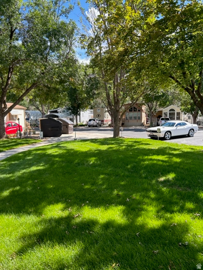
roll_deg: +0.1
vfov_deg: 67.3
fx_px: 203
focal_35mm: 26
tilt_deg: -4.7
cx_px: 102
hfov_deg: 53.1
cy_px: 135
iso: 50
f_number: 1.5
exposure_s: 1/769
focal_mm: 5.7
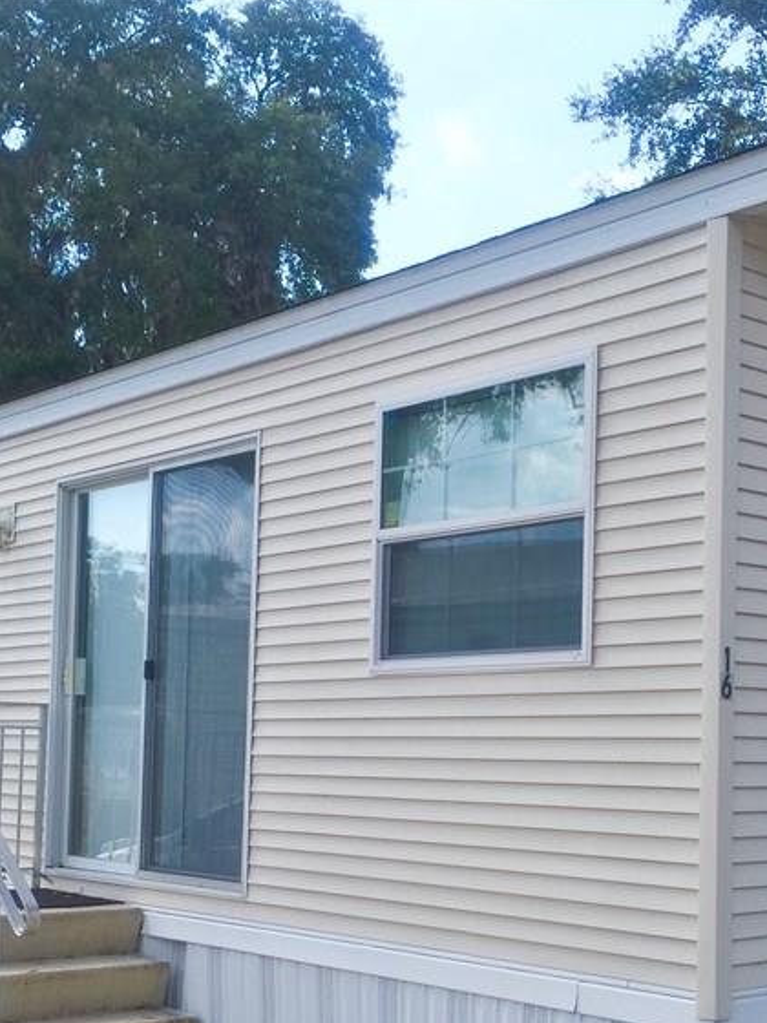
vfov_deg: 35.8
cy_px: 692
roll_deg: -0.7
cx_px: 553
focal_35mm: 53
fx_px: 1566
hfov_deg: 27.2
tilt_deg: +2.1
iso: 32
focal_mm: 4.15
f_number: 2.2
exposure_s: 1/942
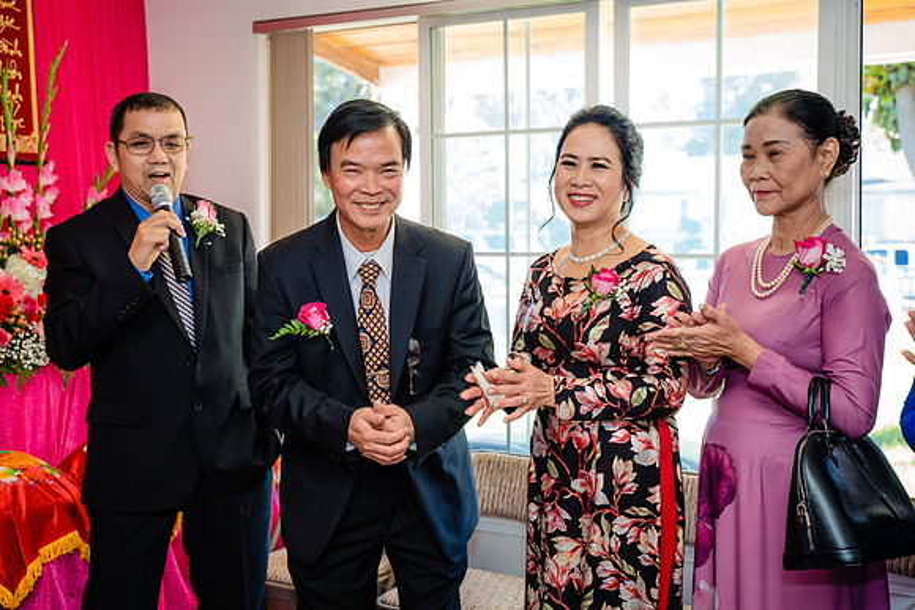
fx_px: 1148
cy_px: 274
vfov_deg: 29.8
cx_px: 411
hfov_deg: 43.4
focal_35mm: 45
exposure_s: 1/160
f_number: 4
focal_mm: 41
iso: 1250
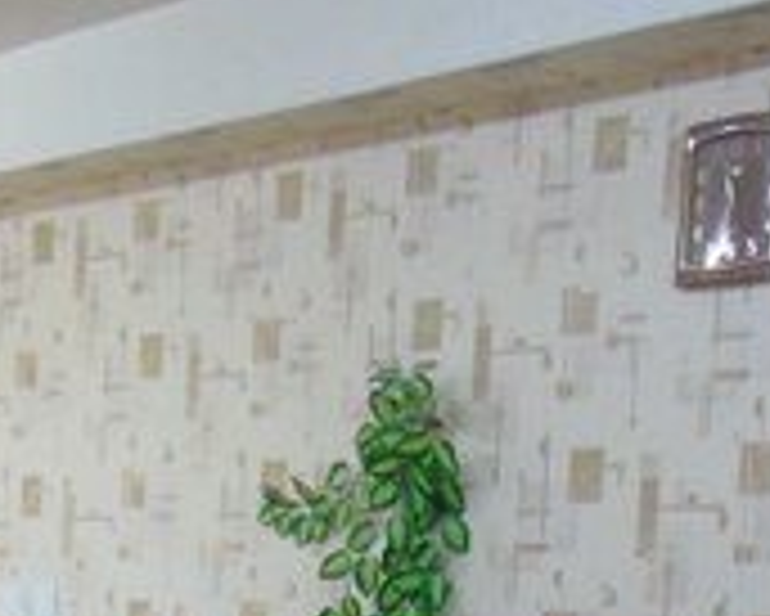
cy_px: 1097
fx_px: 2599
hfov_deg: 16.8
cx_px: 545
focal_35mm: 114
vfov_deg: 12.4
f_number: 3.4
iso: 400
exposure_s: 1/20
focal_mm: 4.4
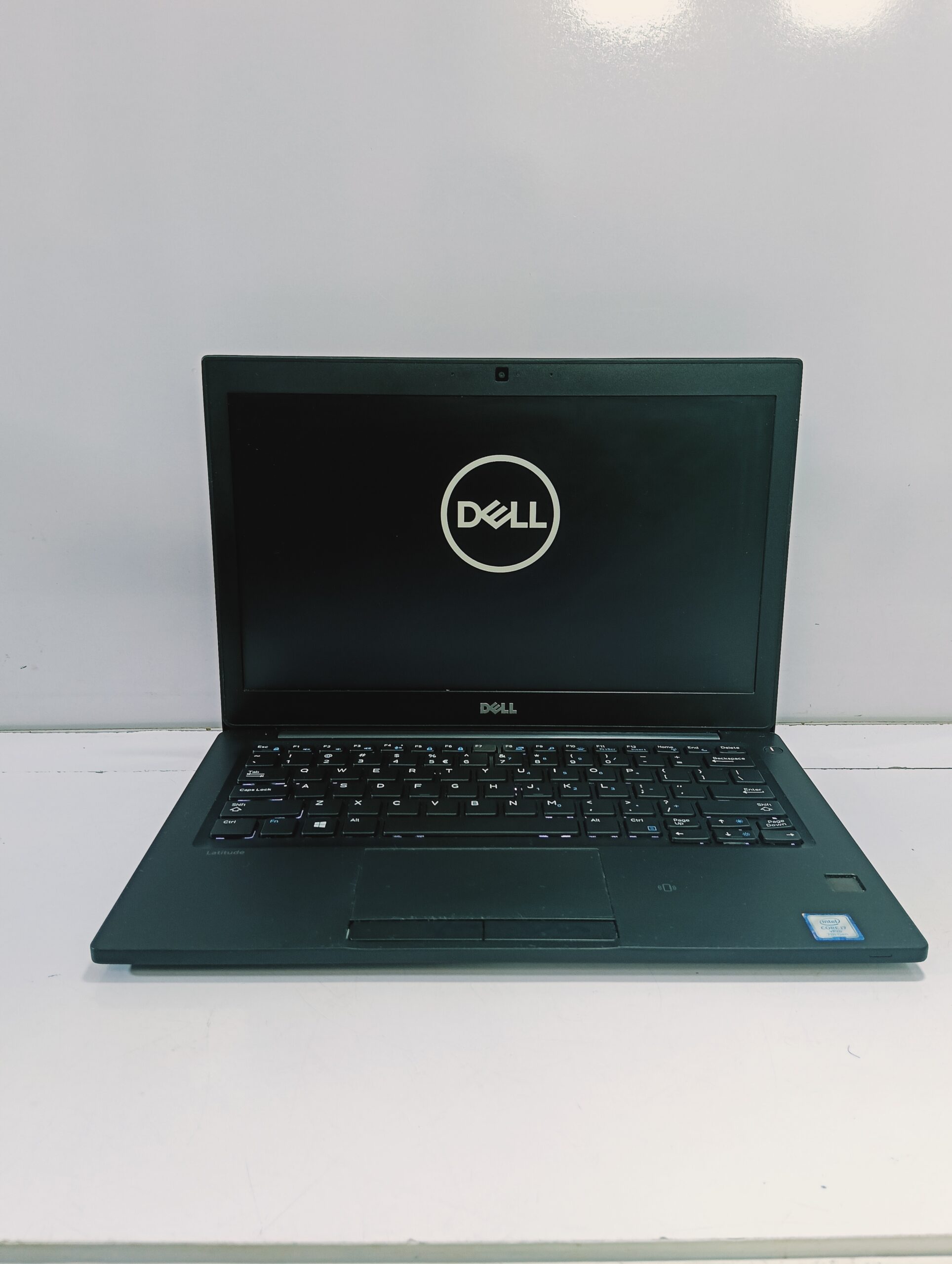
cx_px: 476
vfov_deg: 65.2
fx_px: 987
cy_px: 632
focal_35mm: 27
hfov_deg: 51.5
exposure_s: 1/33.3
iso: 125
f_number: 1.8
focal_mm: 3.98
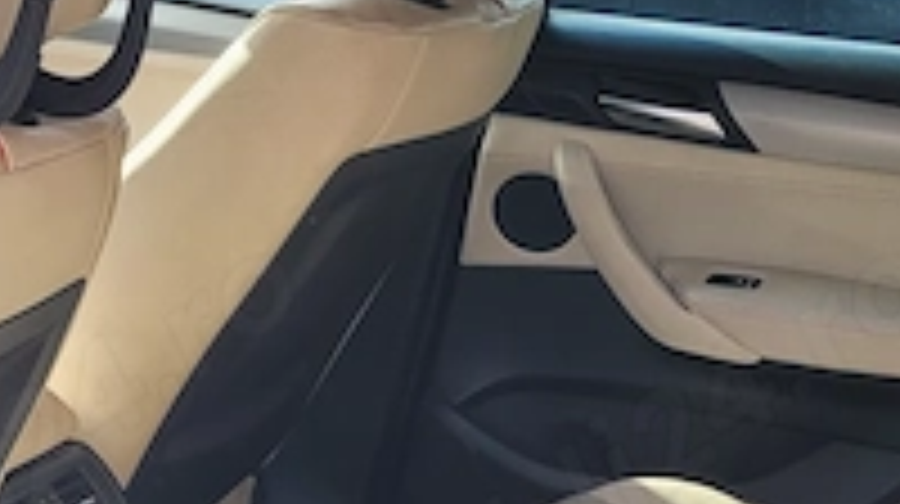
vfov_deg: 13.9
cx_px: 320
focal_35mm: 85
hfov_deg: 24.9
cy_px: 518
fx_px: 2026
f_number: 1.8
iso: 40
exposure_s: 1/211
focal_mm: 5
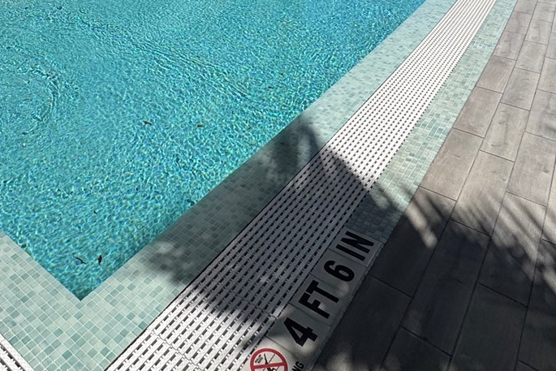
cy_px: -110
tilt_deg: -5.6
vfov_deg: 30.7
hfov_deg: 54.6
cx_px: 184
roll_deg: +0.0
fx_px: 525
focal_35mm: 34
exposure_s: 1/3906
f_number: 2.2
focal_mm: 2.22
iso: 50
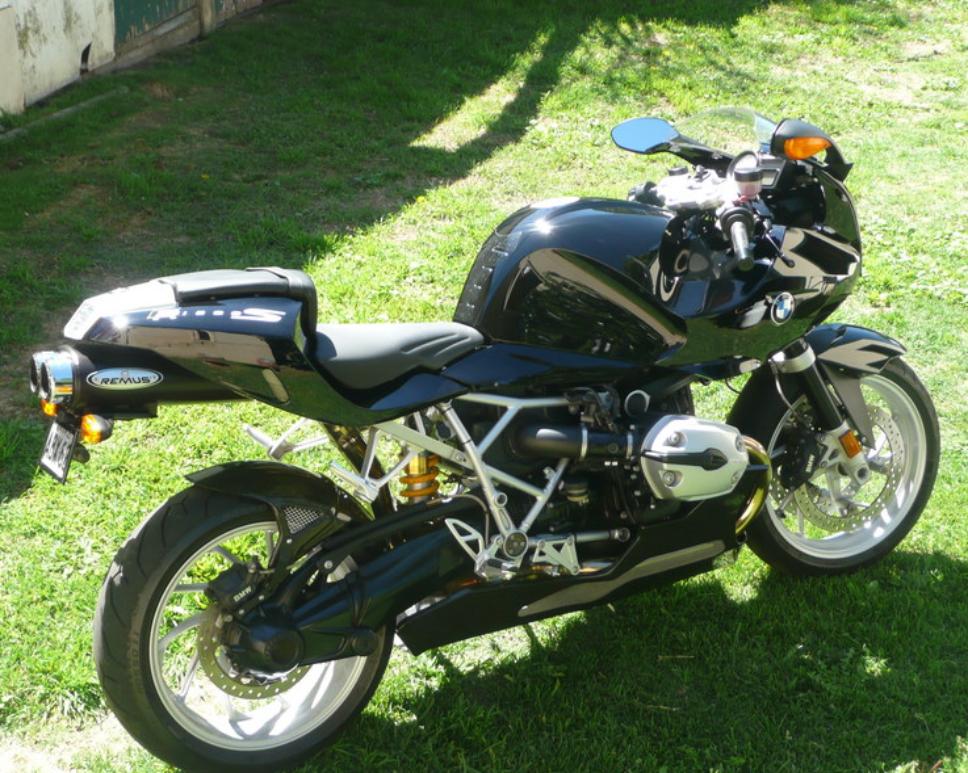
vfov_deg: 28.6
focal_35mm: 53
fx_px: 1518
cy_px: 392
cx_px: 482
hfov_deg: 35.4
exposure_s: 1/125
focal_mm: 8.2
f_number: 4.2
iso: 100
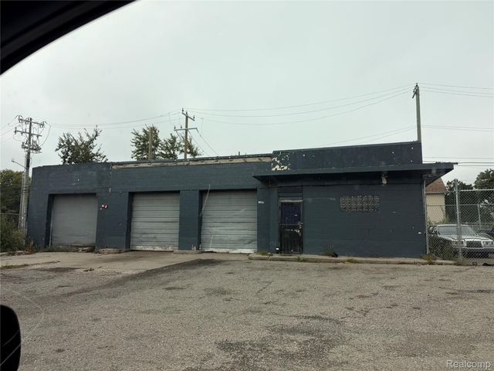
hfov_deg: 71.6
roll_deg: -1.1
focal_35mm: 24
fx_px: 343
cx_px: 247
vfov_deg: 56.8
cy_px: 186
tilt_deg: +7.8
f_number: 1.78
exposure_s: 1/504
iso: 80
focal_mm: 6.76
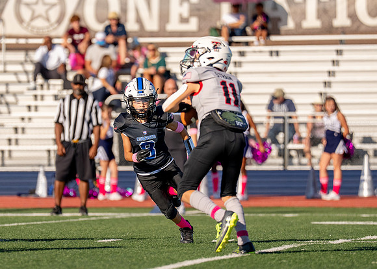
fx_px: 4253
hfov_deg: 5.1
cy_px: 140
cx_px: 126
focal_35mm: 397
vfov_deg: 3.6
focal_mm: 200
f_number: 2.8
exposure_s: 1/6400
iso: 250
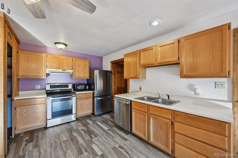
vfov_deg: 81.2
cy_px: 79
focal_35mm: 14
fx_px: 93
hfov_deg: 104.3
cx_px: 119
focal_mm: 14
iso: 400
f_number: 8
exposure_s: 1/8
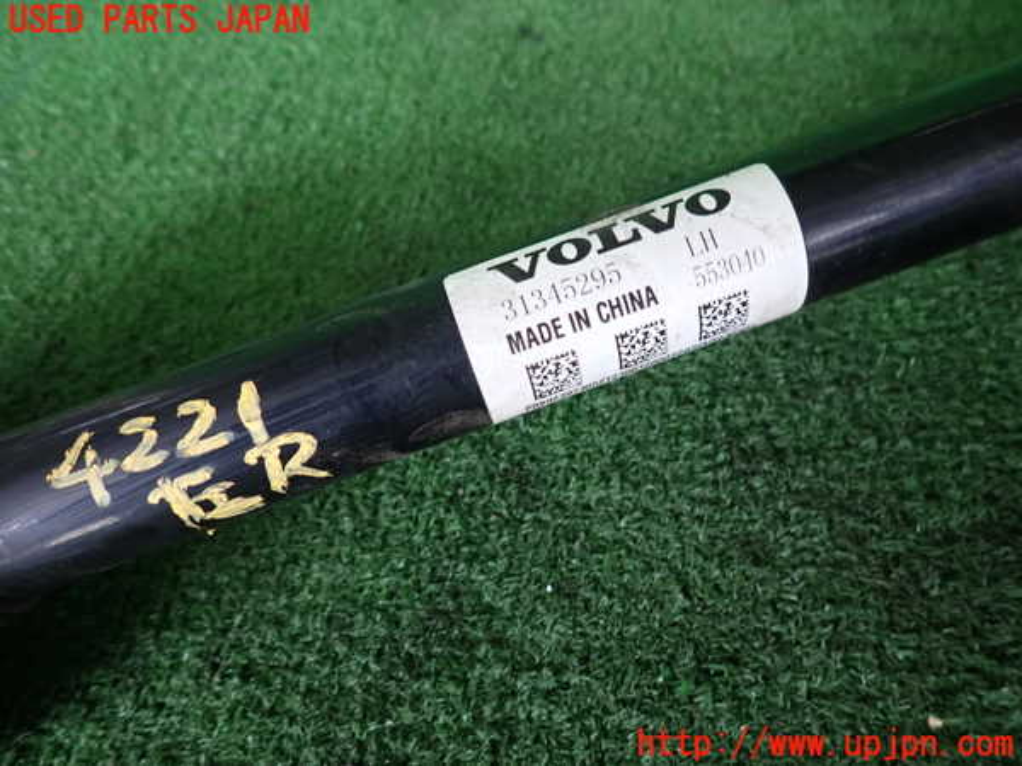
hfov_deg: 69.4
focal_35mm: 25
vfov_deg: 54.9
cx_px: 511
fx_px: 738
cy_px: 383
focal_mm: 4.5
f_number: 2
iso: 250
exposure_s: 1/30
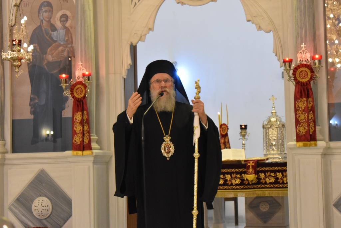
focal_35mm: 82
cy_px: 114
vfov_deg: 16.6
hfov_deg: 24.6
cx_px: 170
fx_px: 782
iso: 3200
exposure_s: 1/80
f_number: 5.6
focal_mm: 55
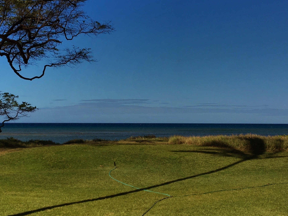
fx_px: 250
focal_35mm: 30
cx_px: 141
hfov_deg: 60.0
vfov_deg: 46.8
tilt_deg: +1.6
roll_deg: +0.0
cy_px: 107
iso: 25
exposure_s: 1/6410
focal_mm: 4.15
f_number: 2.2
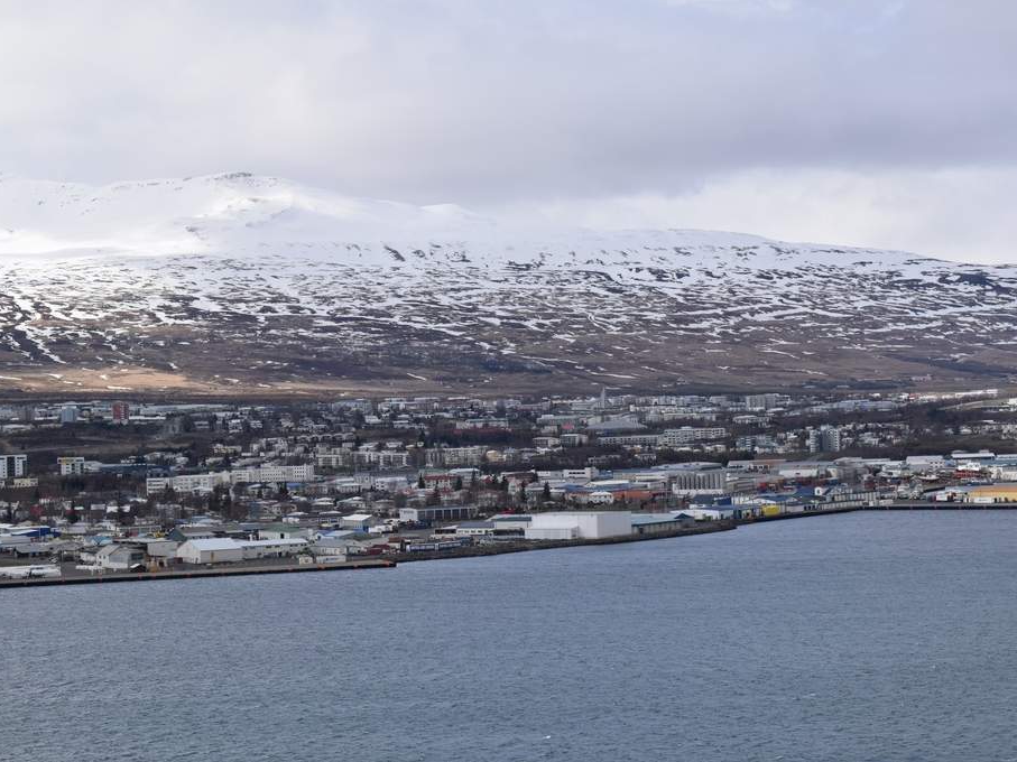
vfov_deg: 16.5
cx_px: 533
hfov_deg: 21.9
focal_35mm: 90
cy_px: 382
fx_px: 2630
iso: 200
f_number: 11
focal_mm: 55
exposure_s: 1/500
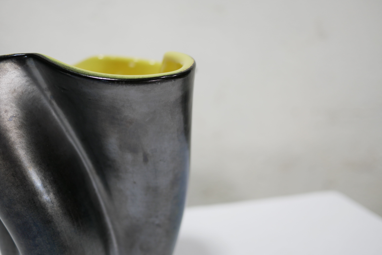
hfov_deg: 46.4
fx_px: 446
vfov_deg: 31.9
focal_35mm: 42
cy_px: 130
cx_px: 190
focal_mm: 20
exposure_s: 1/80
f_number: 1.7
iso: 200
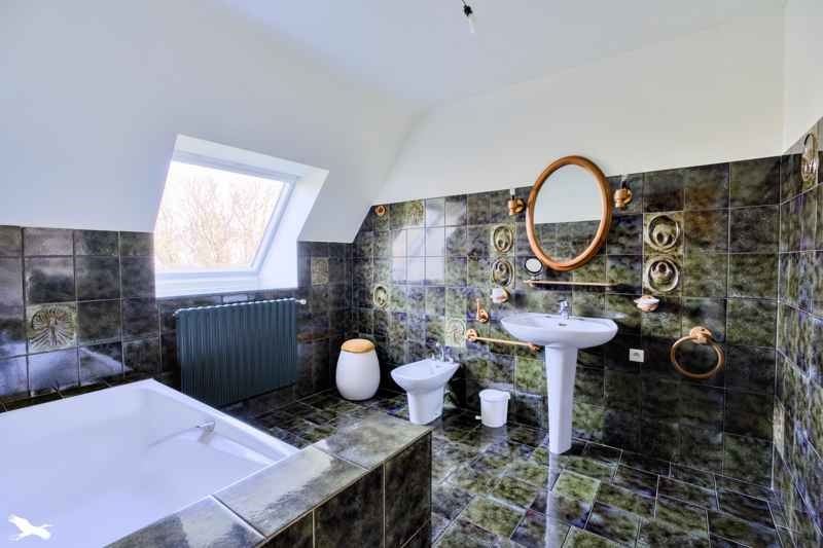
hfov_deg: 96.7
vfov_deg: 73.7
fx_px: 366
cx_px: 412
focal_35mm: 16
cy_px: 274
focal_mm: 16
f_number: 8
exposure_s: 1/8
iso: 800
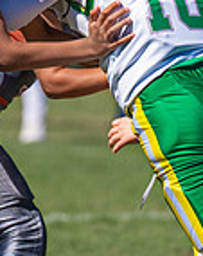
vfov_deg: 1.6
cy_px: -1
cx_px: -106
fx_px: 9267
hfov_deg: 1.3
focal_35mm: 1230
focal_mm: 200
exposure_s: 1/4000
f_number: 2.8
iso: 160
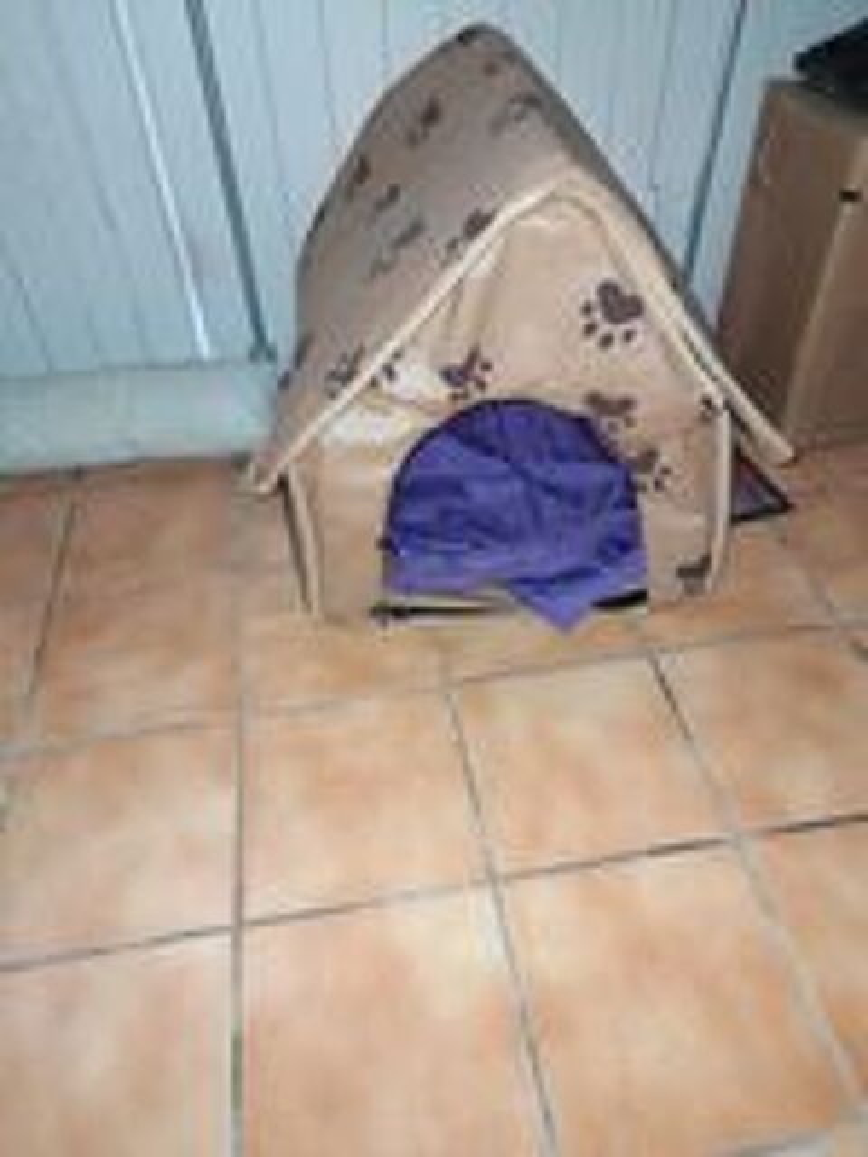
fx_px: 836
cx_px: 434
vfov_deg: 69.4
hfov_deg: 54.9
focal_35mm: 25
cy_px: 578
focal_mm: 4.6
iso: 250
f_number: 2
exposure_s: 1/33
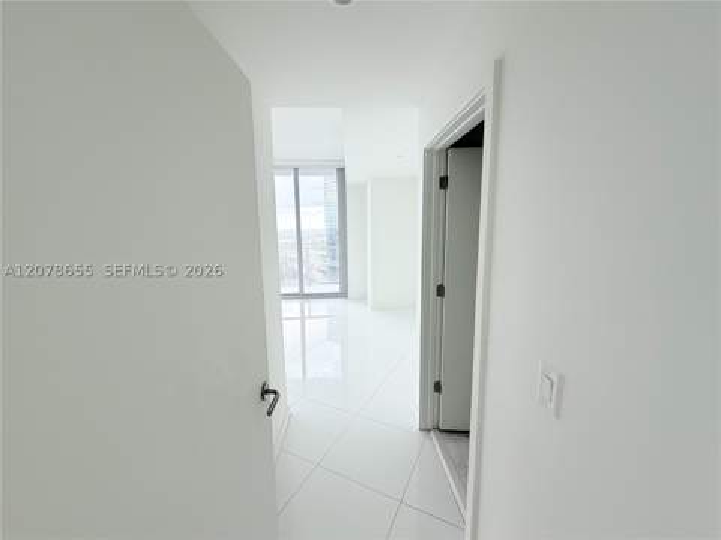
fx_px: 292
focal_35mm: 14
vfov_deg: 85.7
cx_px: 360
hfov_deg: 102.1
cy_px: 270
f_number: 2.2
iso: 40
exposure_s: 1/144
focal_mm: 2.22
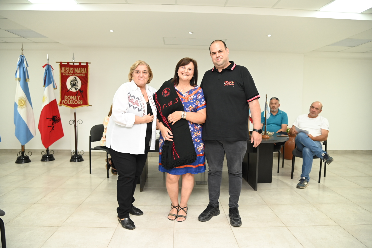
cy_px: 124
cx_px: 186
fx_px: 248
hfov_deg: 73.7
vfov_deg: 53.1
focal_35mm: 24
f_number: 4
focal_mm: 24
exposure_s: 1/200
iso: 1250
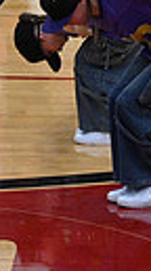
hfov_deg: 1.9
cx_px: 520
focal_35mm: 637
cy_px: 47
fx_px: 4561
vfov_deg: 3.4
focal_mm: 135
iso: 4000
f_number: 4
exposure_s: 1/400
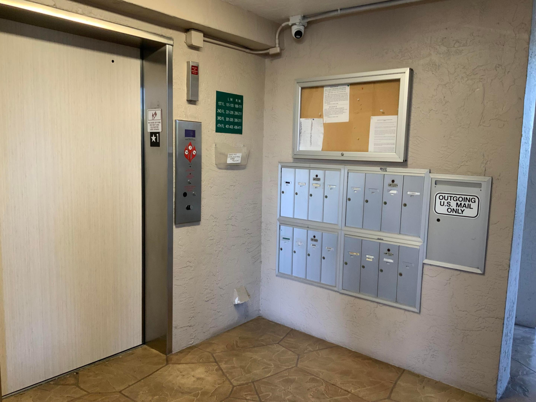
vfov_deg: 48.2
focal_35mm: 29
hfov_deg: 61.7
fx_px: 449
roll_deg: -0.2
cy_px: 201
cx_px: 268
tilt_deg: -8.1
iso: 100
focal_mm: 3
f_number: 1.8
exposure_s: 1/60
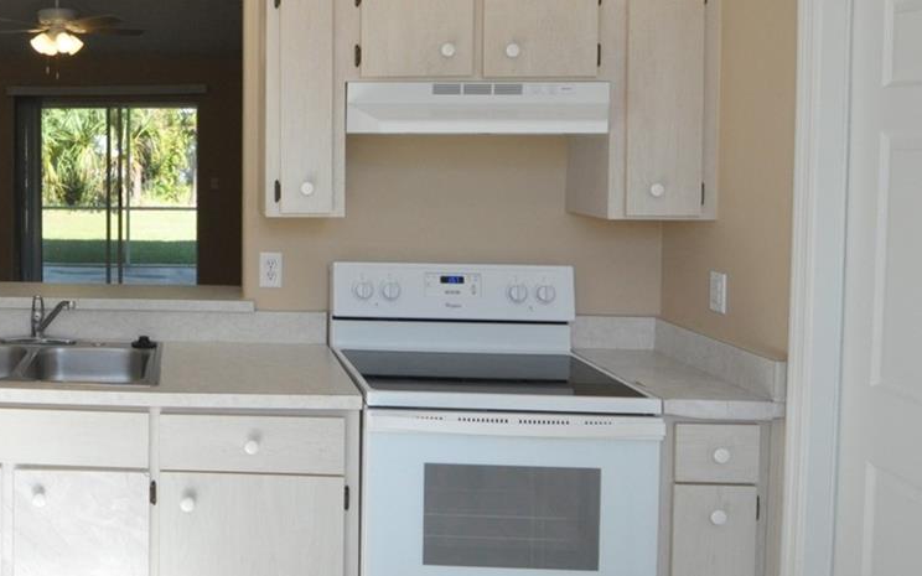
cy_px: 192
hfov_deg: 49.0
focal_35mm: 36
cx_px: 120
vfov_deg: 34.9
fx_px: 907
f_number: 9
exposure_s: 1/200
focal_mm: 11
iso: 800
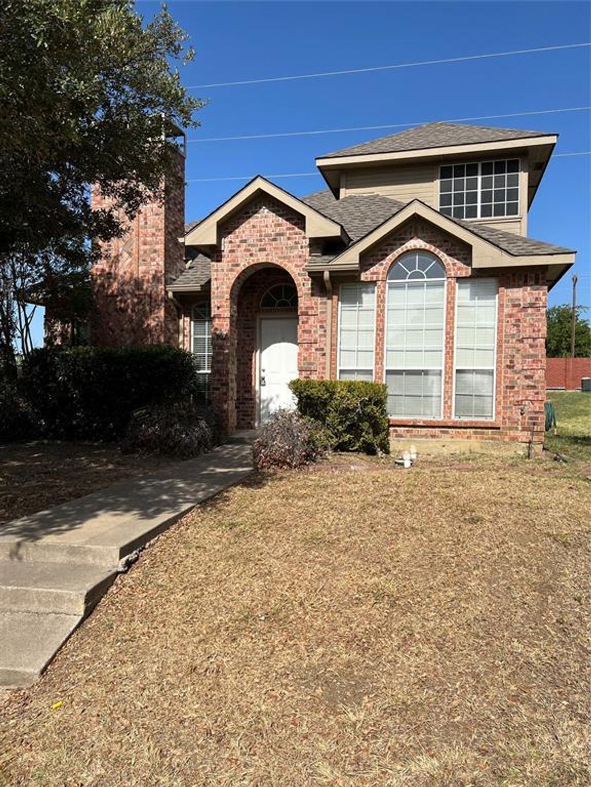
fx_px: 592
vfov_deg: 67.3
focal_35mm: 26
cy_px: 394
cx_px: 296
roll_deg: -0.2
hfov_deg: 53.1
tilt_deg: +0.4
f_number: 1.5
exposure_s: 1/5319
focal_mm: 5.7
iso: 50
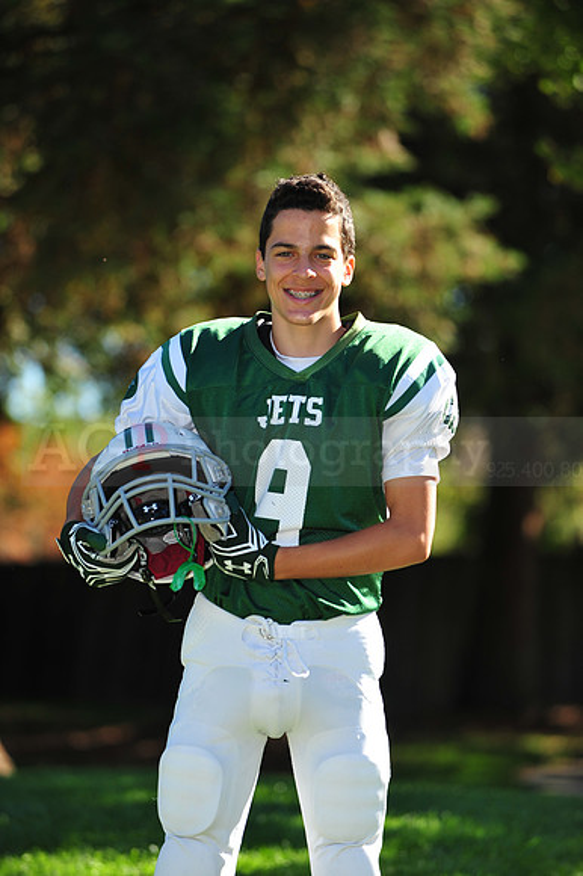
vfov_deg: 10.3
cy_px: 438
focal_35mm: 200
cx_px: 292
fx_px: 4864
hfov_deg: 6.9
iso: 400
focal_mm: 200
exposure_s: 1/1250
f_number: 4.5
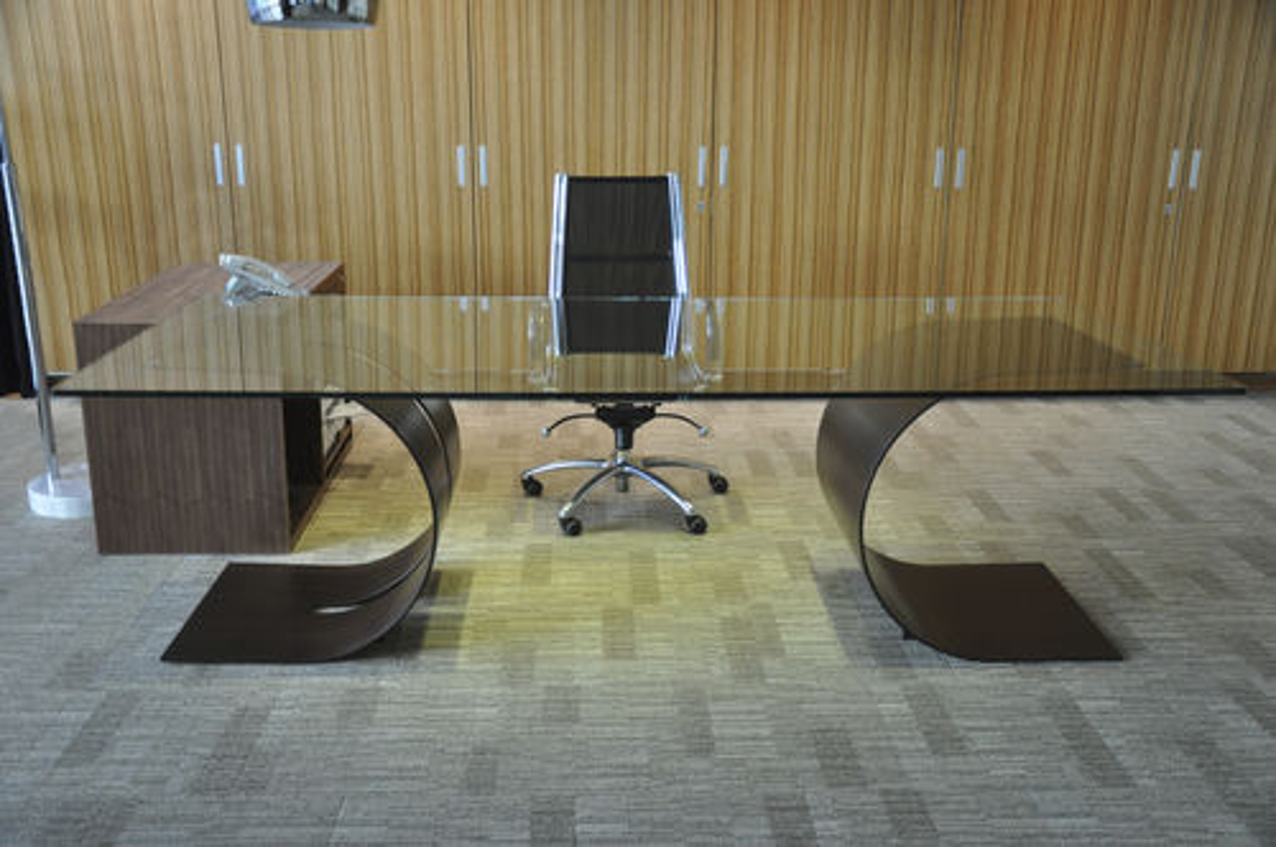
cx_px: 638
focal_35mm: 36
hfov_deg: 53.2
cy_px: 424
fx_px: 1274
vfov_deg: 36.8
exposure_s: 1/60
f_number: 3.8
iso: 800
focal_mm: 24
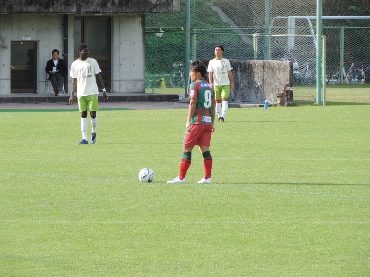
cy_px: 138
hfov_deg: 5.7
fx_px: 3741
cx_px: 185
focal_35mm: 350
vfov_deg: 4.2
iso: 90
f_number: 4.8
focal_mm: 62.4
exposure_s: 1/200
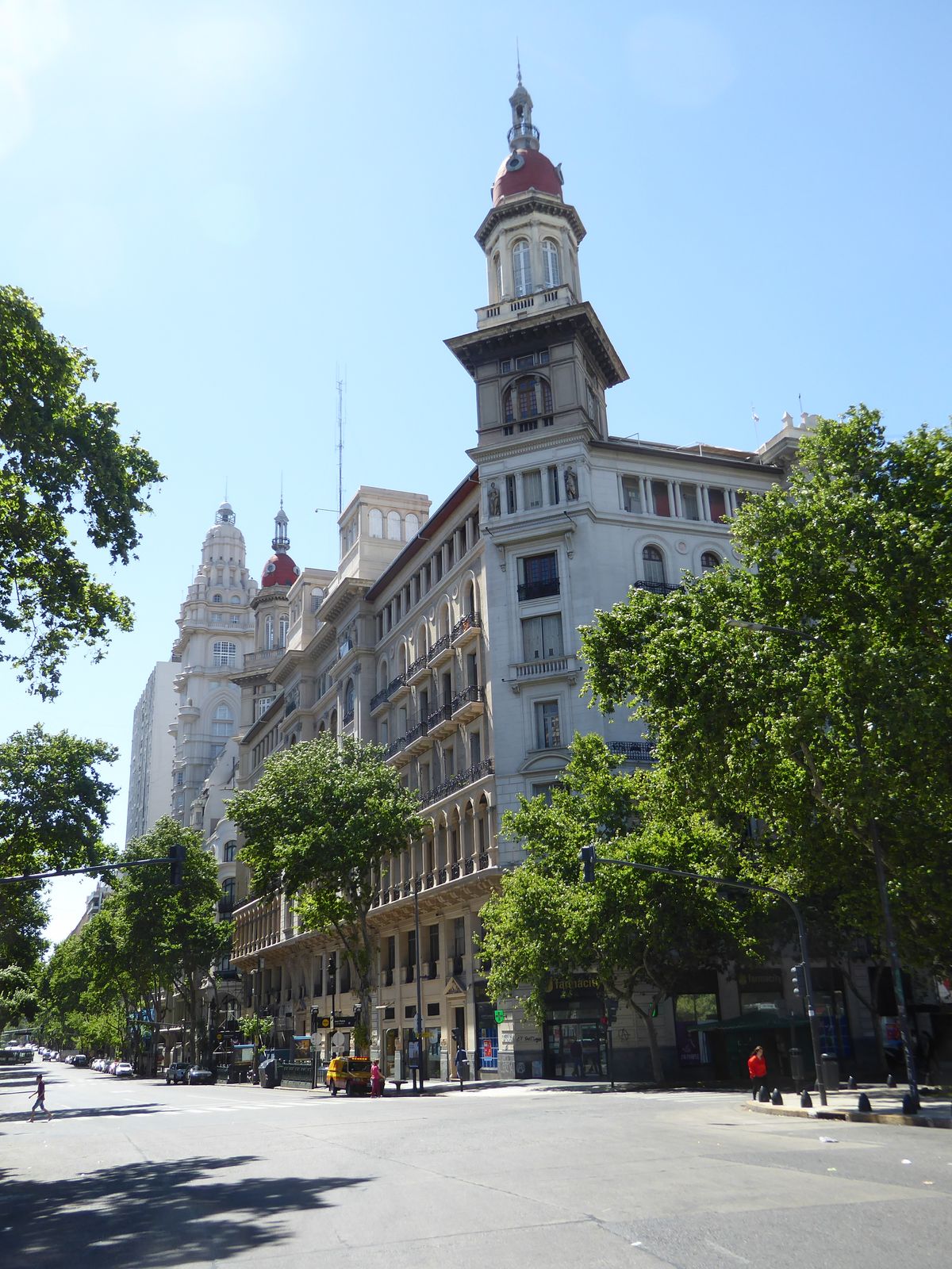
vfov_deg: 56.8
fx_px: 1173
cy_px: 634
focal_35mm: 32
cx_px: 476
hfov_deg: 44.2
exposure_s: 1/400
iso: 80
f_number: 3.5
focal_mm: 5.4
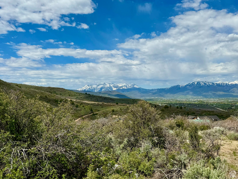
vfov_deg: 56.8
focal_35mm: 24
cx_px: 119
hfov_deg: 71.6
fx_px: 165
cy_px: 90
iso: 80
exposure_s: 1/9009
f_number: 1.78
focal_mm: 6.76
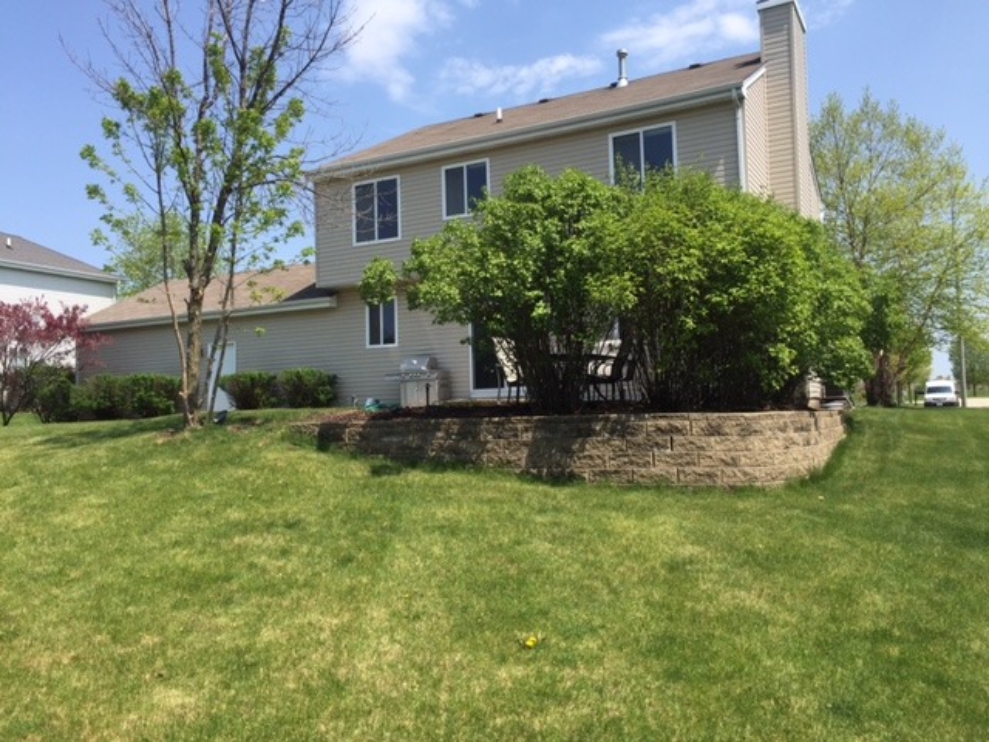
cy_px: 371
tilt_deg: +2.3
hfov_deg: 61.7
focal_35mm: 29
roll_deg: +1.4
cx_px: 494
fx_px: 829
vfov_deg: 48.2
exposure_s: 1/1522
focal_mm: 4.15
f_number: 2.2
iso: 32
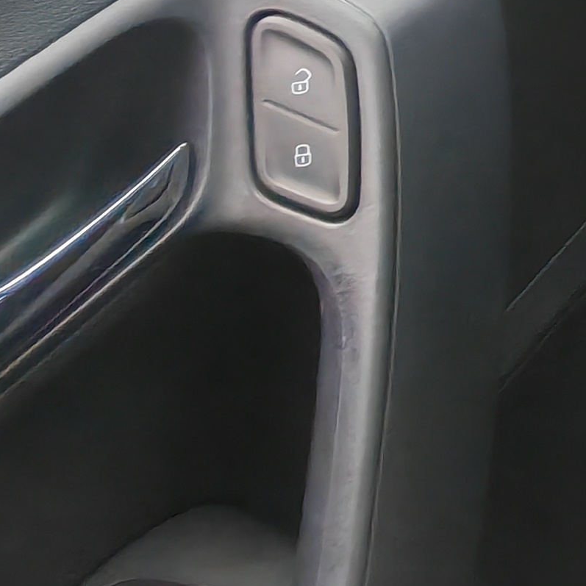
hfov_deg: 14.7
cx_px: 1421
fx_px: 1360
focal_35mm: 71
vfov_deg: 21.4
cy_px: -232
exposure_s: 1/100
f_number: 2.2
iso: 50
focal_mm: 1.96
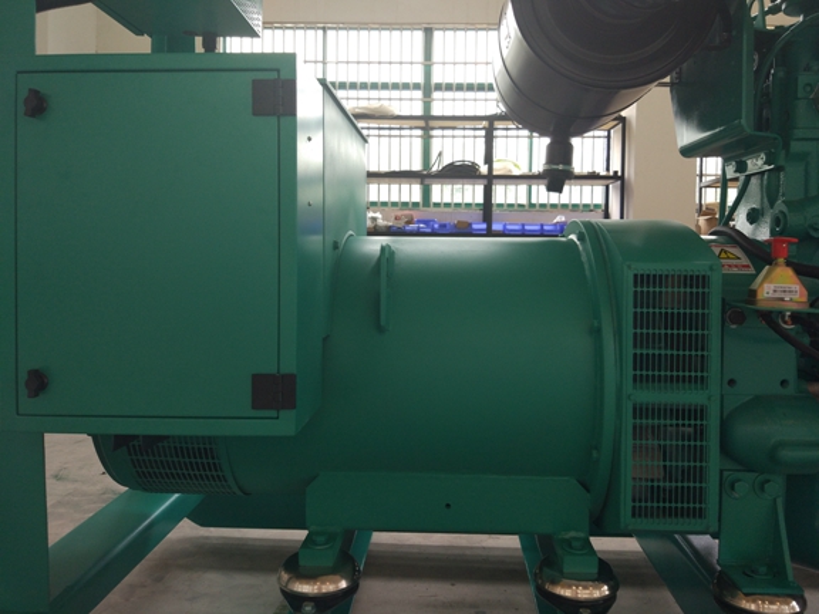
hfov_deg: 63.4
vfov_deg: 49.7
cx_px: 410
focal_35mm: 28
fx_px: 662
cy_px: 307
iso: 159
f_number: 2
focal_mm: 4.26
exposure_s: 1/50
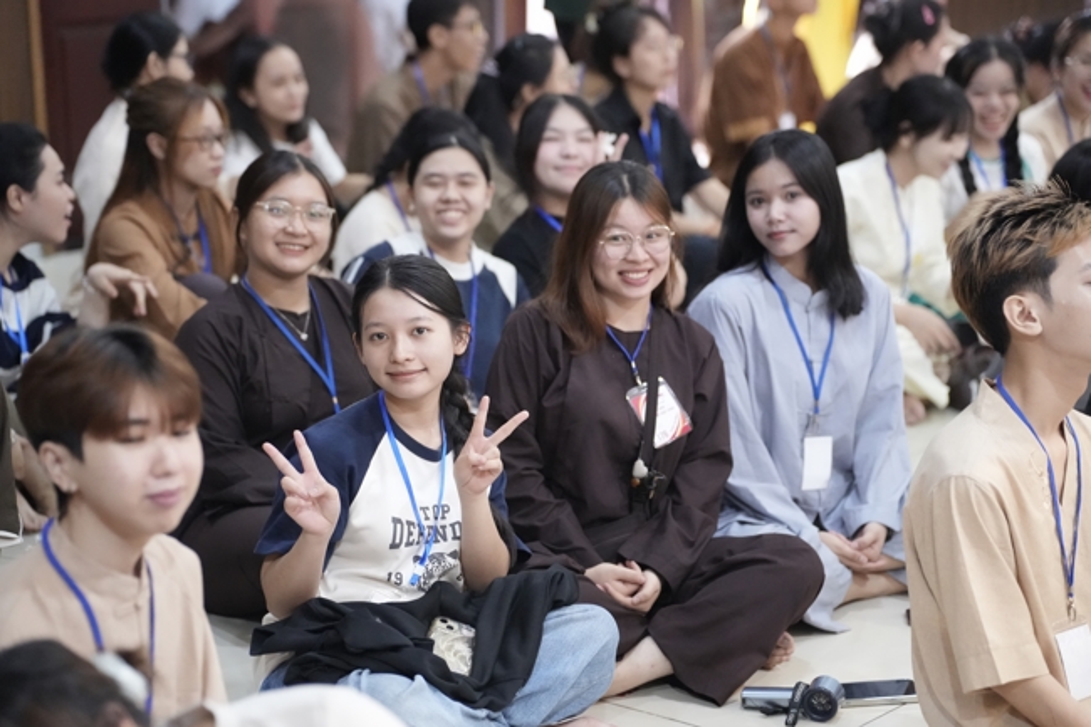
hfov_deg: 22.1
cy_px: 364
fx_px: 2787
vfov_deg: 14.9
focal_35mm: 92
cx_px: 546
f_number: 2.8
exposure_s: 1/160
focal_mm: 92
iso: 10000
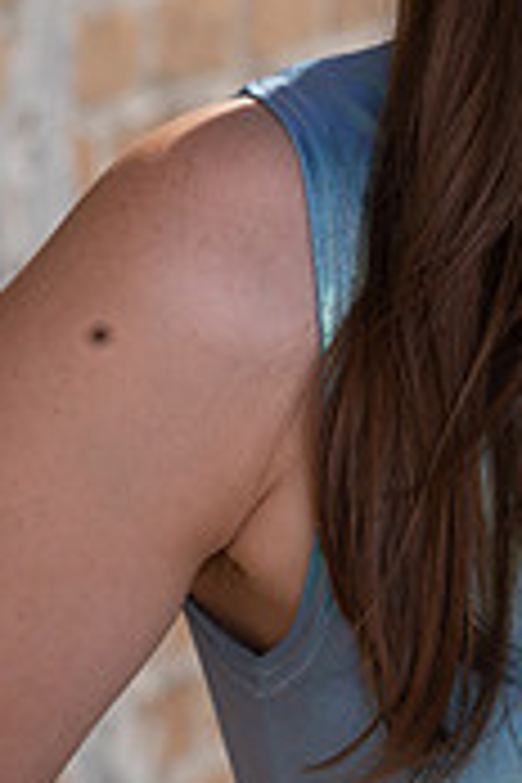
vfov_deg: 6.3
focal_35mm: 326
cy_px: 58
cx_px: 621
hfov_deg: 4.2
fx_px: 7090
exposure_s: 1/500
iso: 200
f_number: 9
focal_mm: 126
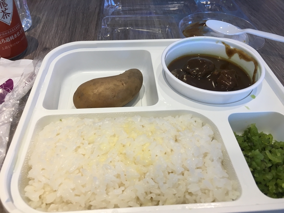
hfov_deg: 61.7
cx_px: 142
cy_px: 106
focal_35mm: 29
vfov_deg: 48.2
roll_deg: -2.4
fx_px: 238
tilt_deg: -43.2
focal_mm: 4.15
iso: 32
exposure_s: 1/30
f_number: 2.2
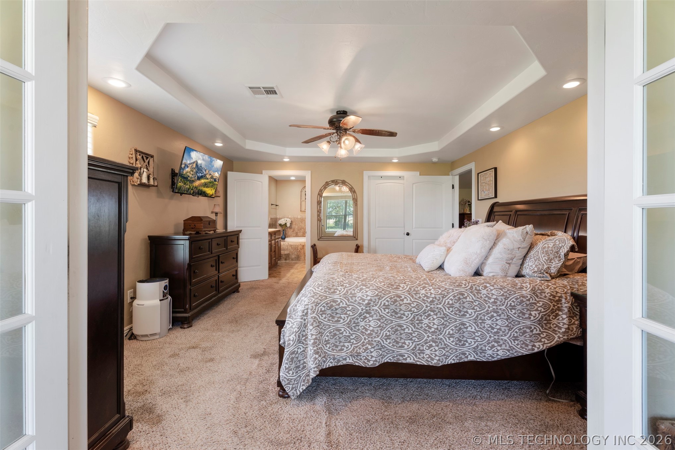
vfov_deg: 73.7
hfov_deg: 96.7
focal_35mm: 16
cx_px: 338
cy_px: 225
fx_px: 300
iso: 200
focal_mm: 16
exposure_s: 1/2.5
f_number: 9
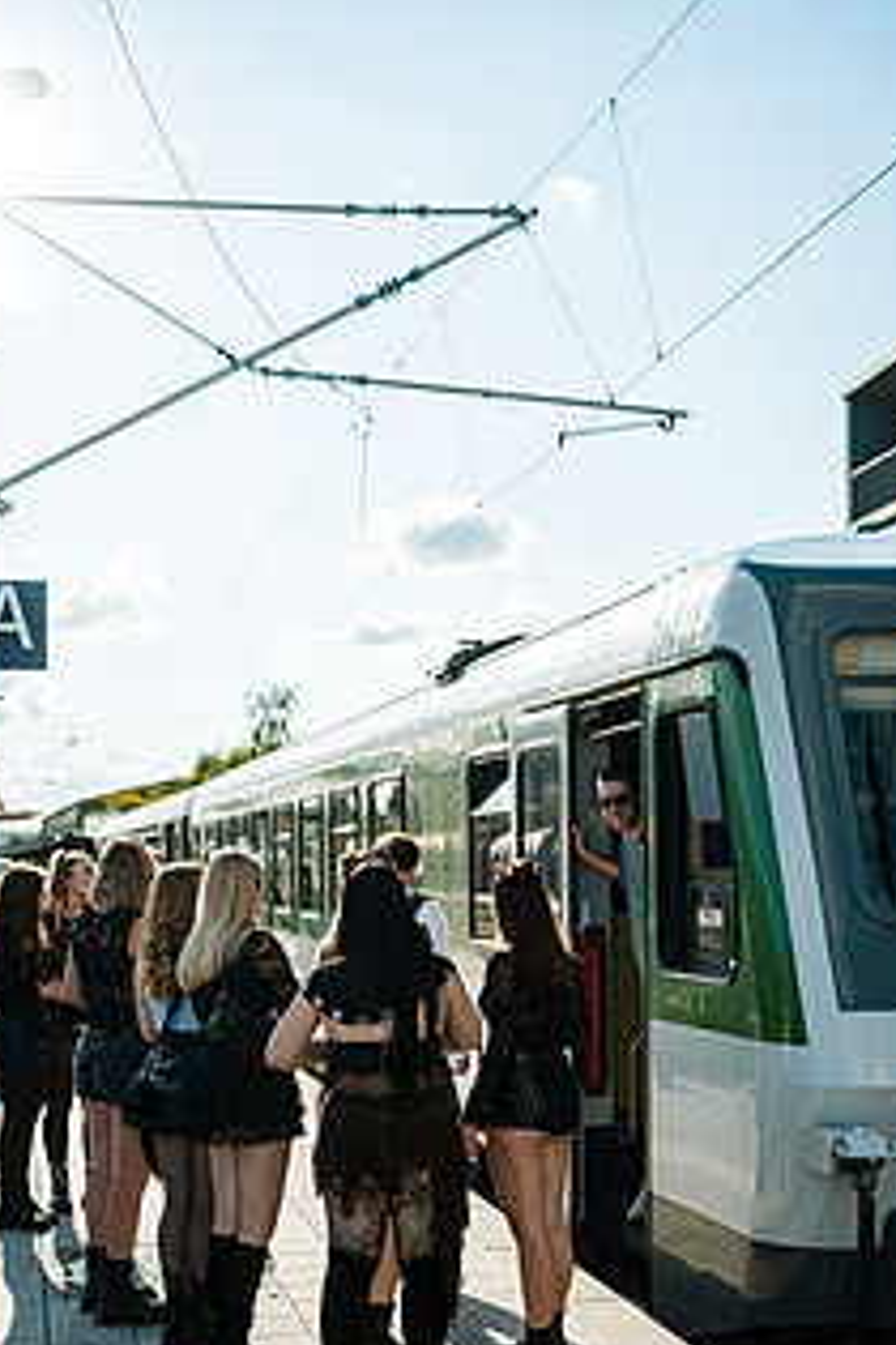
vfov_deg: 39.3
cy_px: 854
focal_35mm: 50
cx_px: 303
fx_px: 1867
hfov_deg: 26.8
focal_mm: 35
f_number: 2
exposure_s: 1/6400
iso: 100
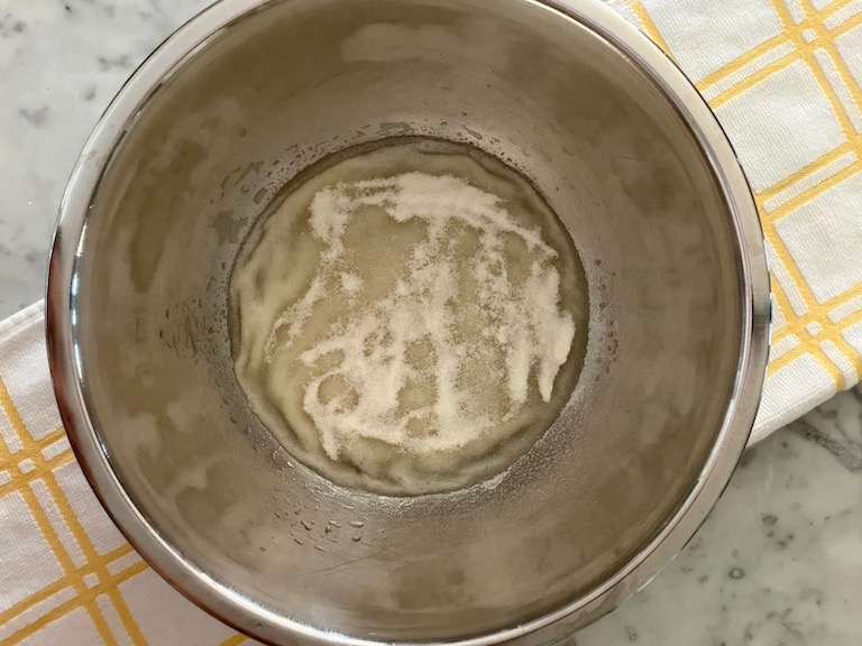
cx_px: 431
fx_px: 747
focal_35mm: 30
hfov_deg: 60.0
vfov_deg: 46.8
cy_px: 323
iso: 320
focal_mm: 2.71
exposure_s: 1/44
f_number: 1.9
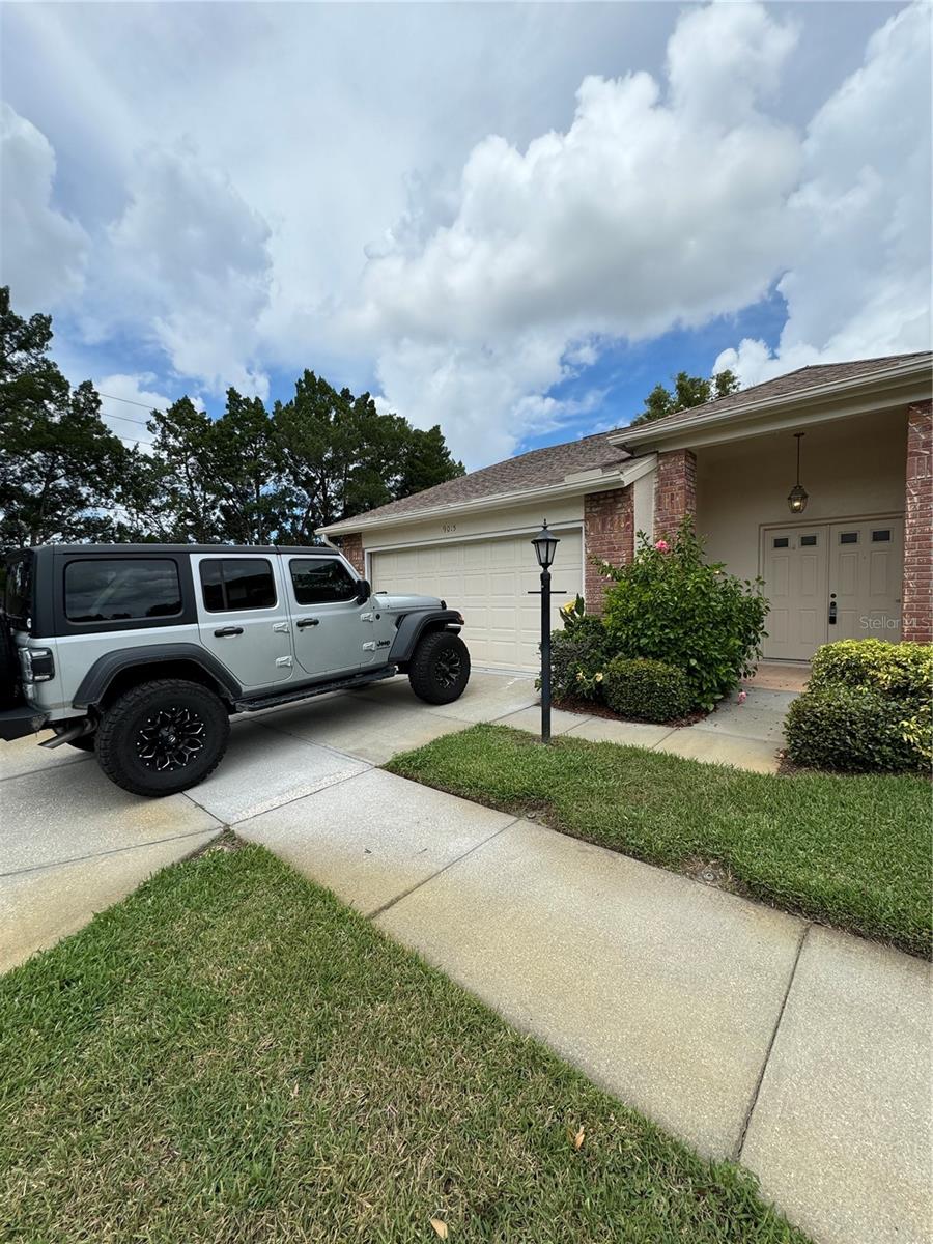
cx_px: 466
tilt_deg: -2.3
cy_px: 622
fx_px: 503
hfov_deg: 85.7
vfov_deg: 102.1
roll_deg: +1.4
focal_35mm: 14
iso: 50
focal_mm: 2.22
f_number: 2.2
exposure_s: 1/1927
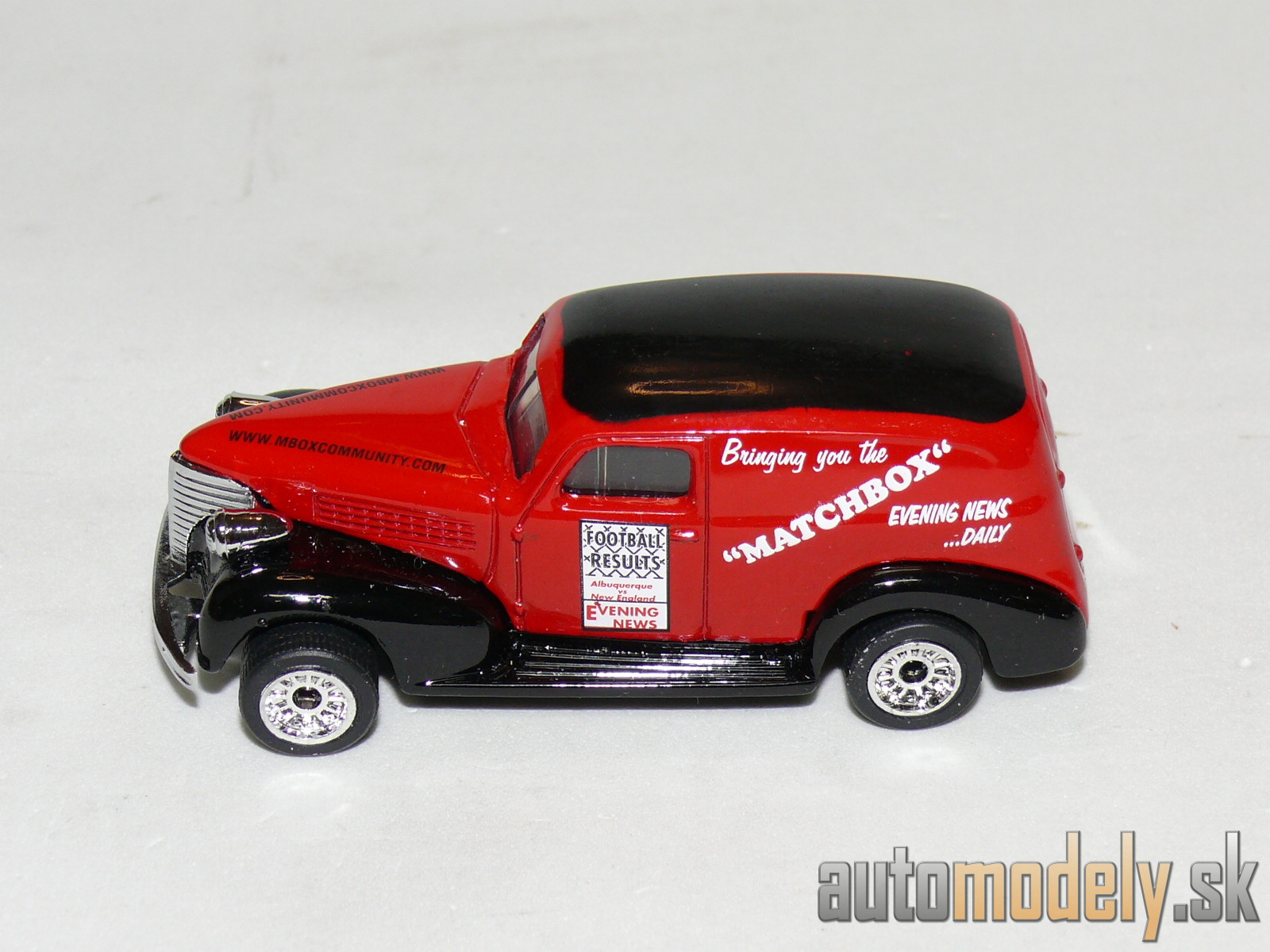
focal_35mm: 95
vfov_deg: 15.6
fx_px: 3485
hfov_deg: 20.7
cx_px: 635
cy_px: 476
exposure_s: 1/30
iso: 100
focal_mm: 12.8
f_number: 4
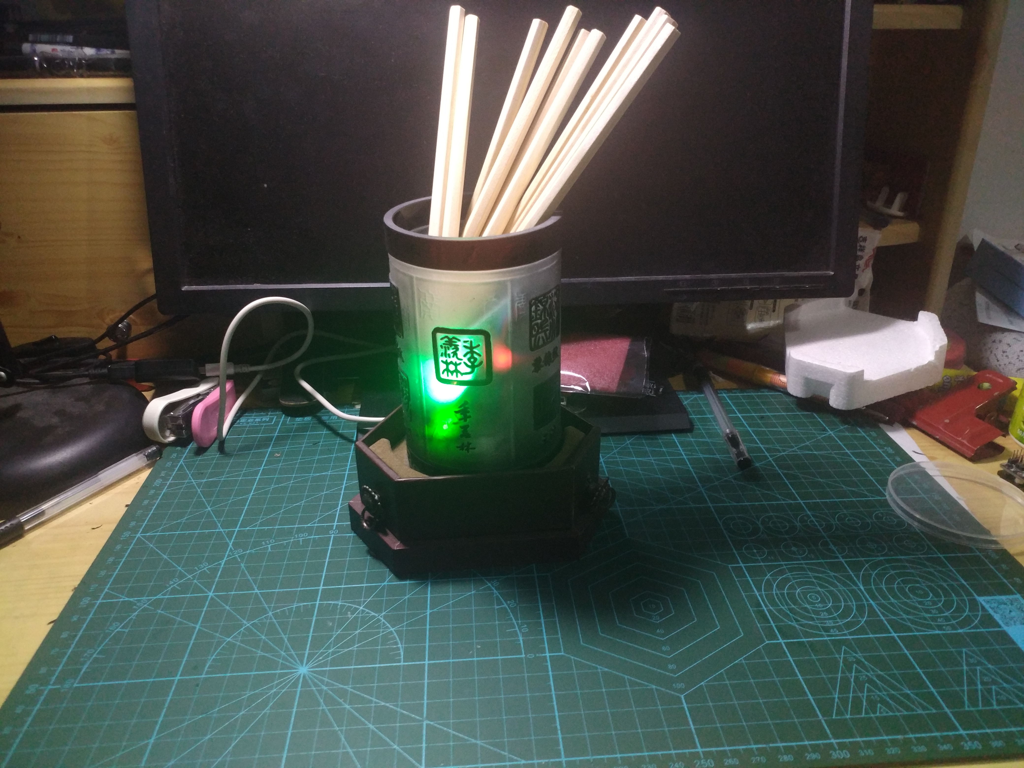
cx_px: 512
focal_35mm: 27
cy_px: 384
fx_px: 799
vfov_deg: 51.4
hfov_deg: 65.3
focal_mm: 4.73
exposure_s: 1/17
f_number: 2.2
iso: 500
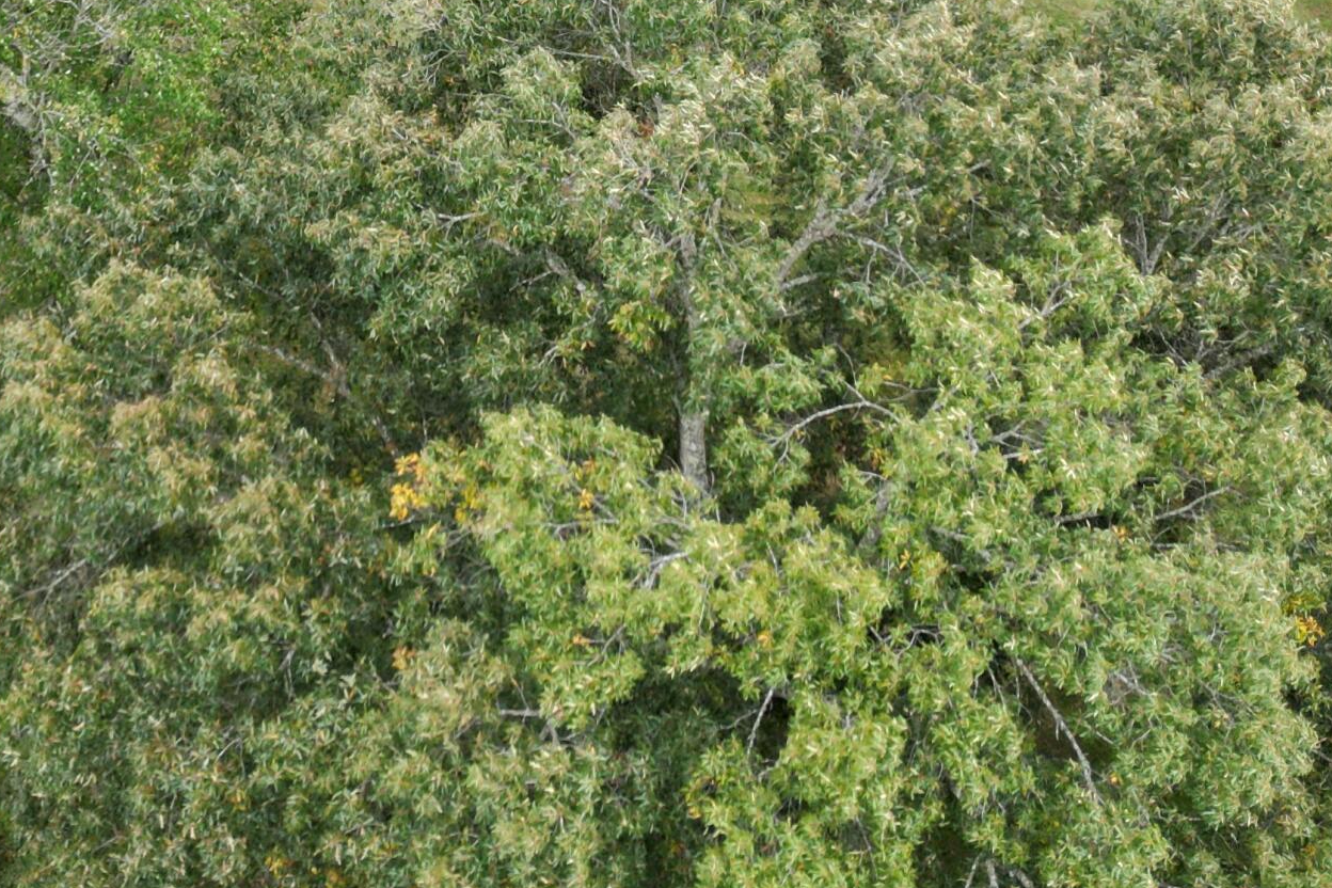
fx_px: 2220
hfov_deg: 32.8
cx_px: 343
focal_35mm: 60
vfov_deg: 21.3
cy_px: -128
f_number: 1.7
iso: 200
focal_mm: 6.72
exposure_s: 1/800
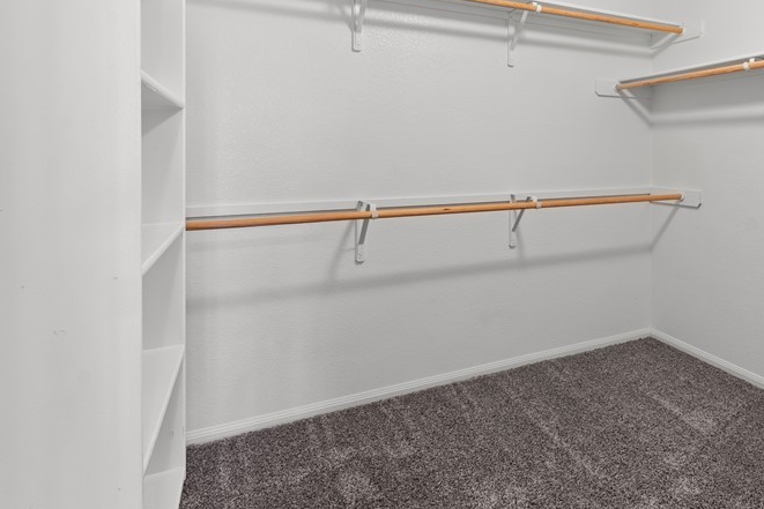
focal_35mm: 23
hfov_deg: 70.9
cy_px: 170
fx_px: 488
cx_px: 574
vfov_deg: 54.0
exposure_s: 2
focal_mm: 14
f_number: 8
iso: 320
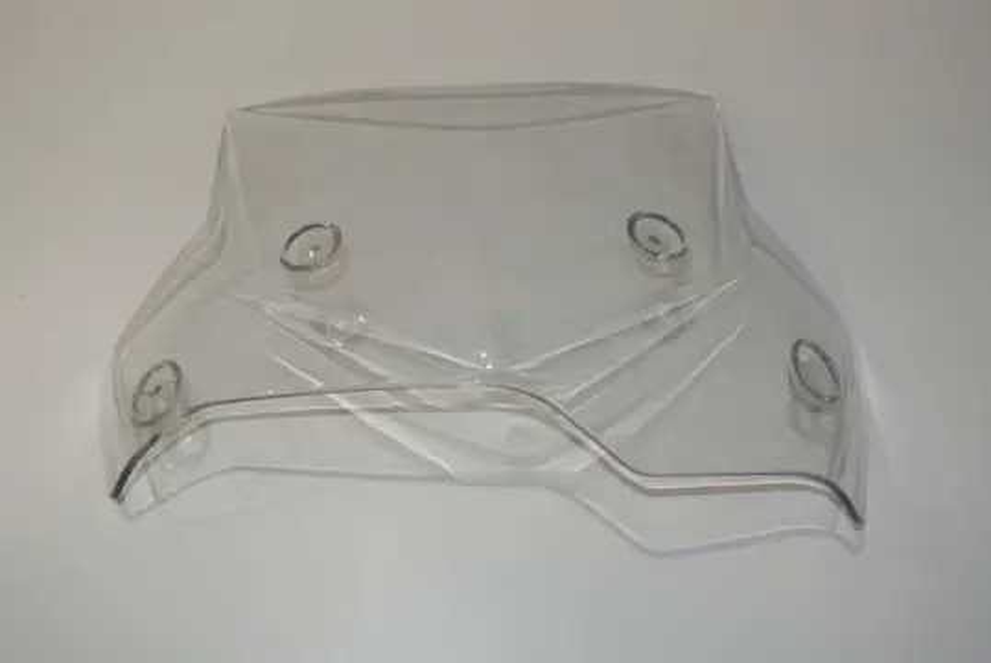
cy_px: 332
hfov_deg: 49.5
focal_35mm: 39
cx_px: 496
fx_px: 1075
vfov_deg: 34.3
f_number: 4.5
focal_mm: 14.5
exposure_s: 1/60
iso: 200
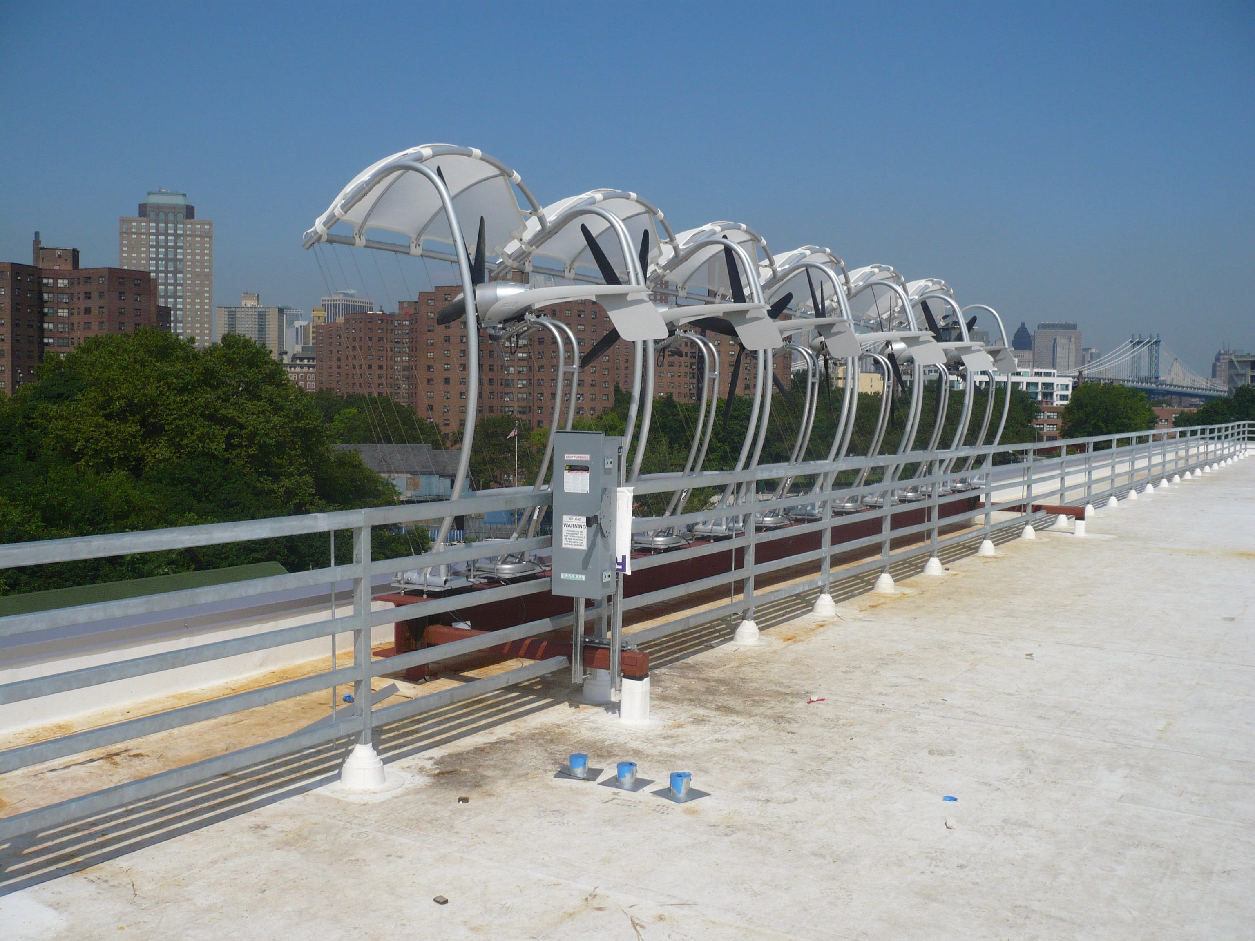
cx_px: 628
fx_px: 1269
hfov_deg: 52.6
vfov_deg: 40.7
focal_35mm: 35
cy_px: 470
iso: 100
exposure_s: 1/500
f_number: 8
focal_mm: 5.8
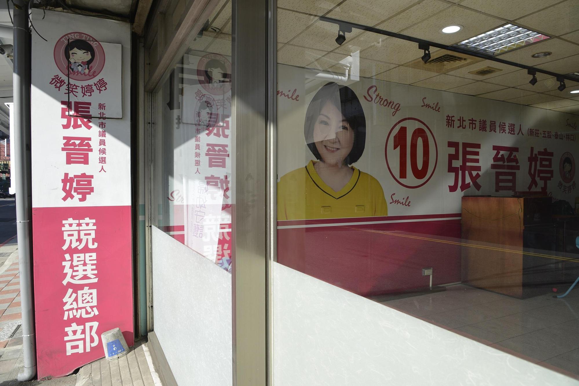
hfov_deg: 73.7
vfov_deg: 53.2
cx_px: 290
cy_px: 193
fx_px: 386
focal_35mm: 24
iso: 200
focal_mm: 24
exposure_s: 1/125
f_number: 9.5
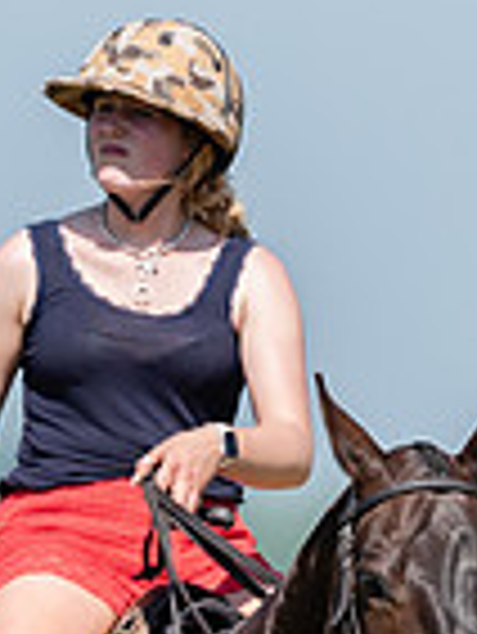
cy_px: 750
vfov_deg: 0.7
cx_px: 152
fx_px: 49551
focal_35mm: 2701
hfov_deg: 0.6
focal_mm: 500
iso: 400
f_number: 4
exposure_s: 1/3200
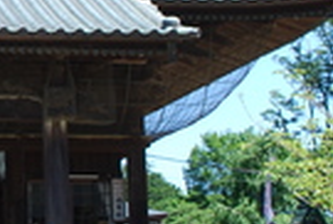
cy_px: 1
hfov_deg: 11.3
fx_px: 1587
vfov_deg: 8.1
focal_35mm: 171
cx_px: -222
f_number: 5.6
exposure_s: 1/125
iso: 100
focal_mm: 26
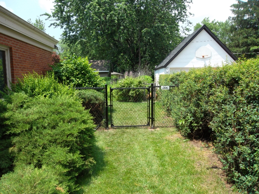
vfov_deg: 51.4
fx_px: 202
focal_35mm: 27
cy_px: 97
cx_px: 130
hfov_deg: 65.3
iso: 80
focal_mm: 4.9
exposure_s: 1/350
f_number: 3.5
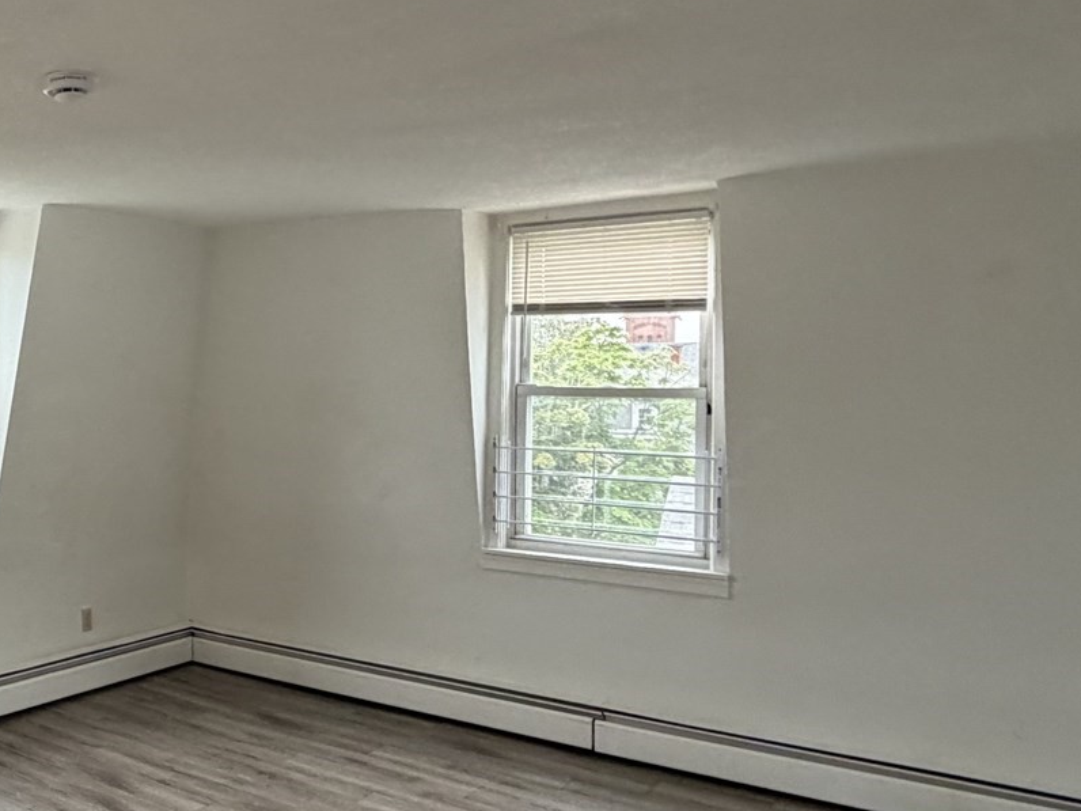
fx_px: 1124
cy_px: 387
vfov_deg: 39.6
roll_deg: -1.5
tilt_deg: +0.2
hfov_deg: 42.6
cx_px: -50
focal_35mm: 36
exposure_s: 1/120
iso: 200
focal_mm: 2.22
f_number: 2.2
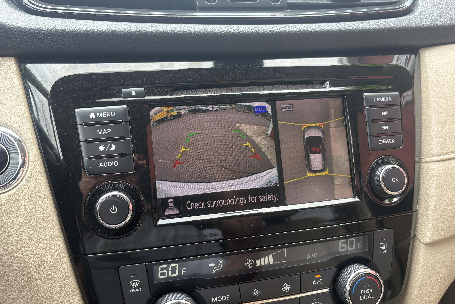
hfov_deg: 65.5
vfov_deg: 46.4
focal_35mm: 28
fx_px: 354
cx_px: 222
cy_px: 156
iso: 50
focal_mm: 5.96
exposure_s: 1/121
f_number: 1.6
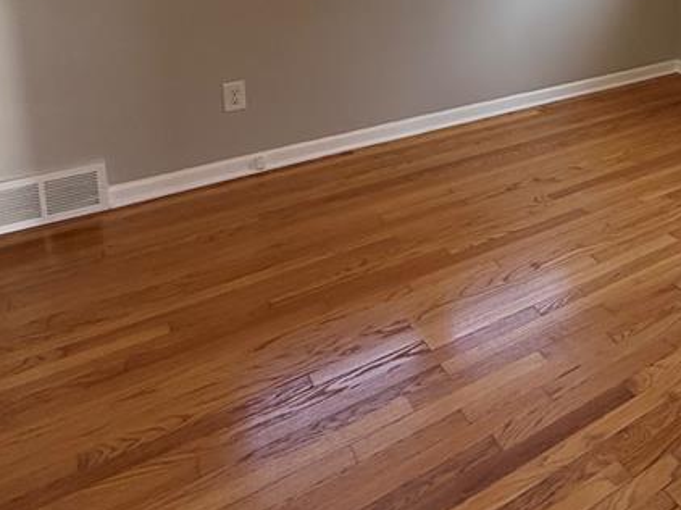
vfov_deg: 36.5
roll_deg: +0.1
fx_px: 669
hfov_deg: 49.5
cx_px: 581
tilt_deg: -8.1
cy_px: -26
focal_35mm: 34
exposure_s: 1/99
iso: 125
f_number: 2.2
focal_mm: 2.22
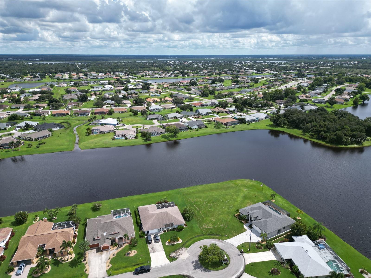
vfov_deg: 56.8
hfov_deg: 71.6
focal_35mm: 24
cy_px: 139
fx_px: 257
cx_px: 186
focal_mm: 6.72
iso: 120
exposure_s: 1/3200
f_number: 1.7
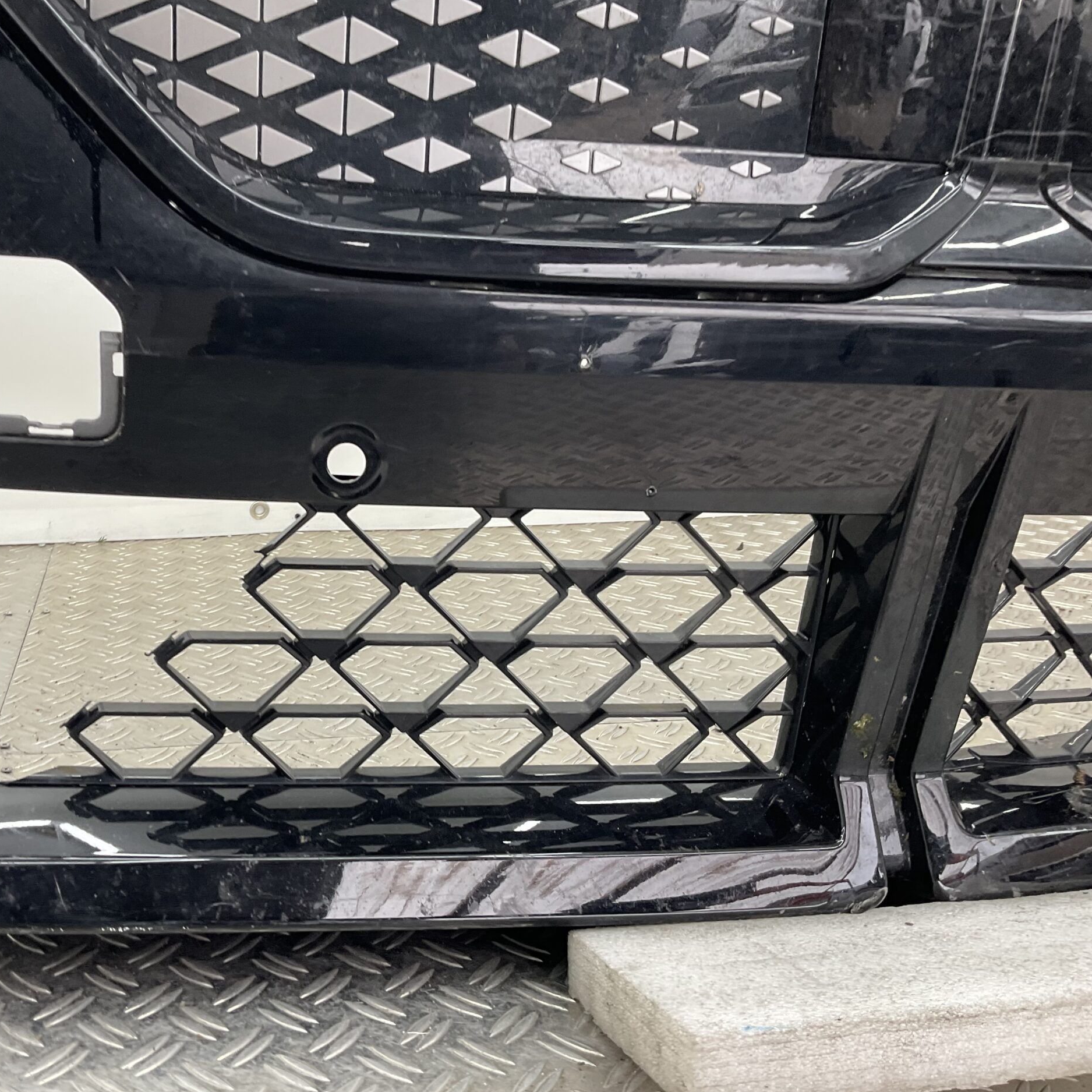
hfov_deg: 46.4
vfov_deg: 47.2
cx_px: 356
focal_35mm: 35
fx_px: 1249
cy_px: 556
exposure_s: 1/60
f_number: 1.8
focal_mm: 3
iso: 40
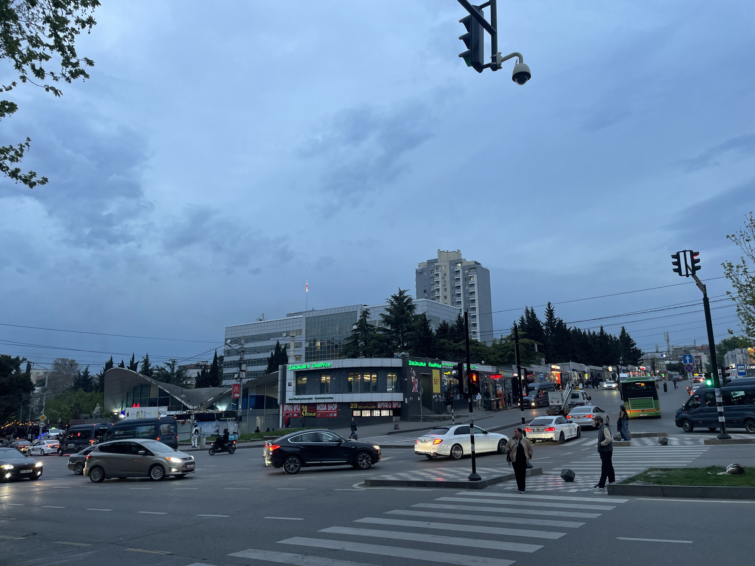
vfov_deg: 53.1
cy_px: 283
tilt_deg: +12.1
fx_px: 567
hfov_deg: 67.3
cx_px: 378
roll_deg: +1.2
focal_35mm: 26
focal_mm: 4.2
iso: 100
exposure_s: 1/100
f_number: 1.6
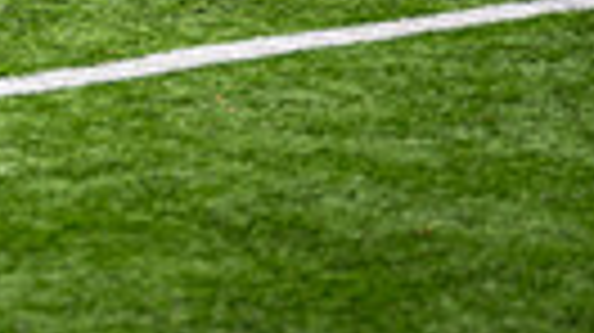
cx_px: -459
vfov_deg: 5.2
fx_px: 3557
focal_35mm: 226
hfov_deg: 9.1
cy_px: -520
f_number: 2.8
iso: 100
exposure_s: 1/500
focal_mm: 49
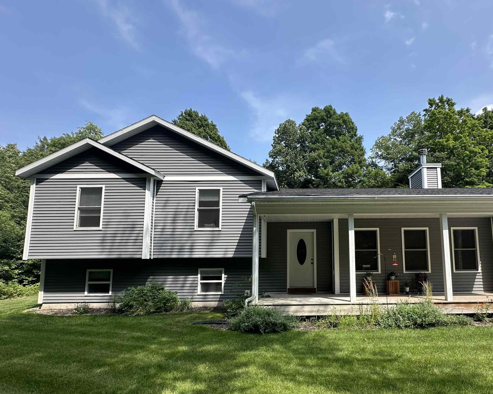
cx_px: 308
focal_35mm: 18
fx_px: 263
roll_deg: +0.1
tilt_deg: +5.9
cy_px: 237
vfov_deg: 73.0
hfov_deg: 84.7
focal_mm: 2.22
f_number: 2.2
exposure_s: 1/606
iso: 40
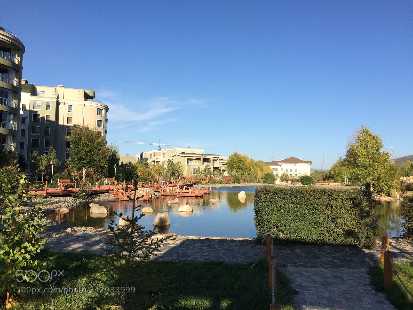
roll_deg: -0.9
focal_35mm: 29
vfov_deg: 48.2
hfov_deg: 61.7
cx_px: 206
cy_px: 155
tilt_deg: +2.4
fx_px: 346
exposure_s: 1/1866
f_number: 2.2
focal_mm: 4.15
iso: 32
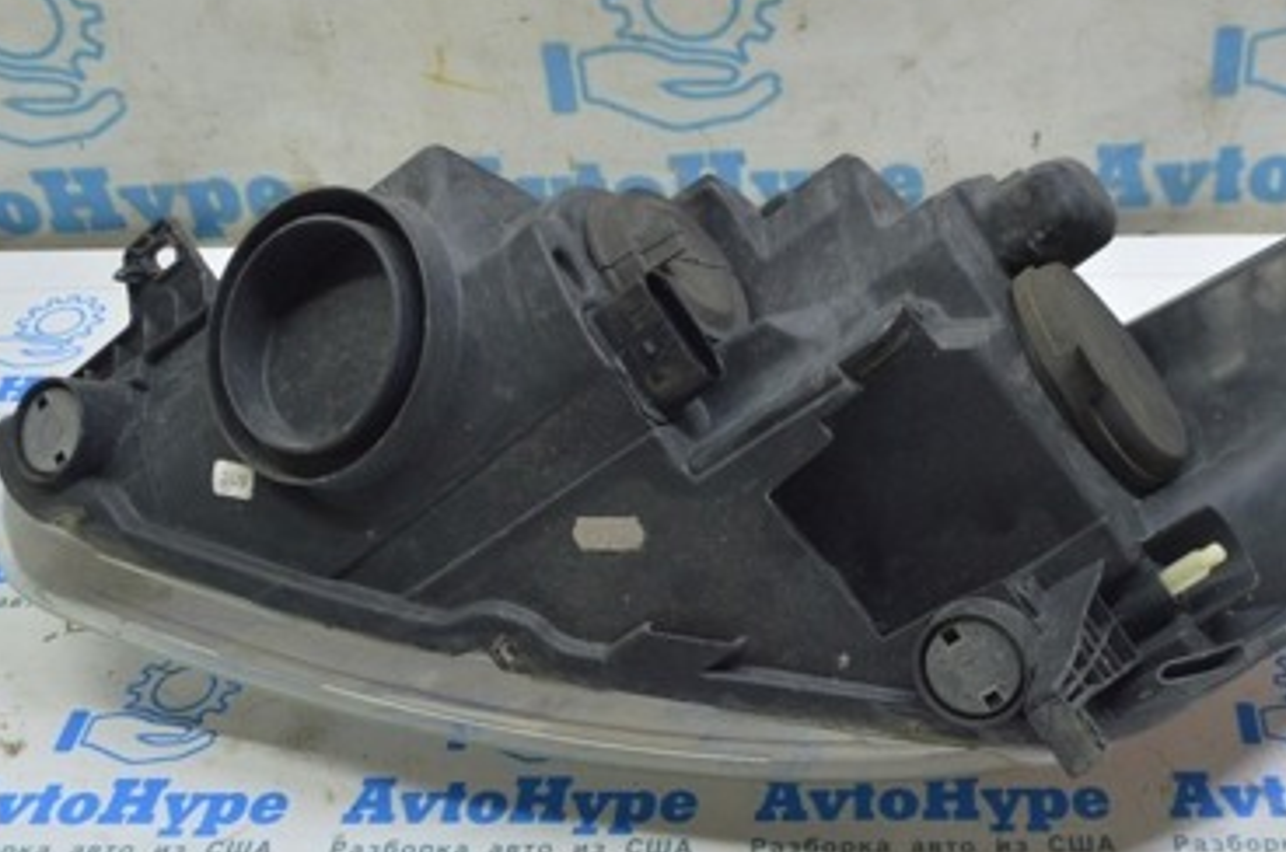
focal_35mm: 47
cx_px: 867
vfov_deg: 28.4
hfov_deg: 41.4
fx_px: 1676
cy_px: 295
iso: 400
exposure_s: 1/20
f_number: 5.6
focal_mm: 18
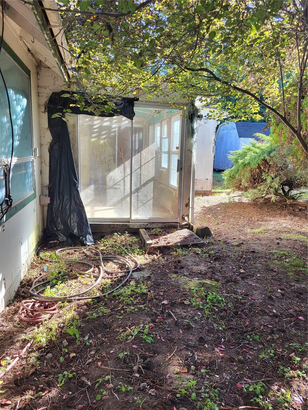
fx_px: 308
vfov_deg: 67.3
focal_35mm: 26
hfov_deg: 53.1
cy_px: 205
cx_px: 154
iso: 40
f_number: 1.8
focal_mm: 5.4
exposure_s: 1/121
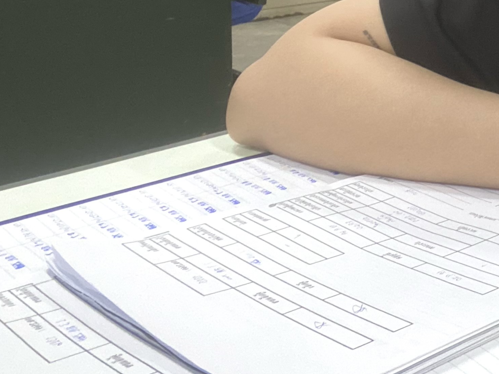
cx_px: 637
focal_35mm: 63
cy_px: -16
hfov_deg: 26.4
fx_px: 908
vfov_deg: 22.2
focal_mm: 2.71
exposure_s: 1/33
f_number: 2.2
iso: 320
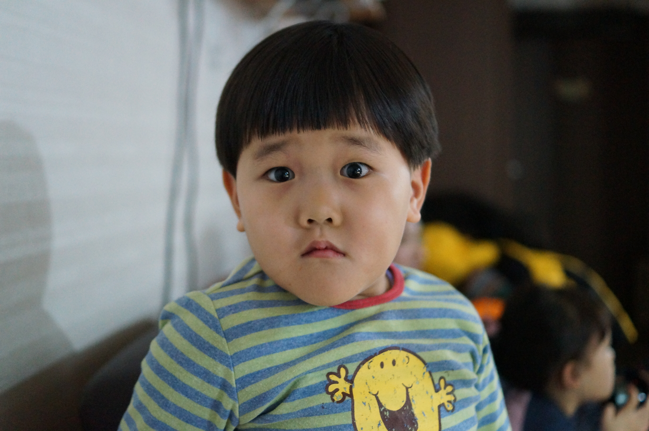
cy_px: 216
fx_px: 945
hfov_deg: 37.9
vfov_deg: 25.7
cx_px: 324
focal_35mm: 52
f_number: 2
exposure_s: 1/30
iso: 3200
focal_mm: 35
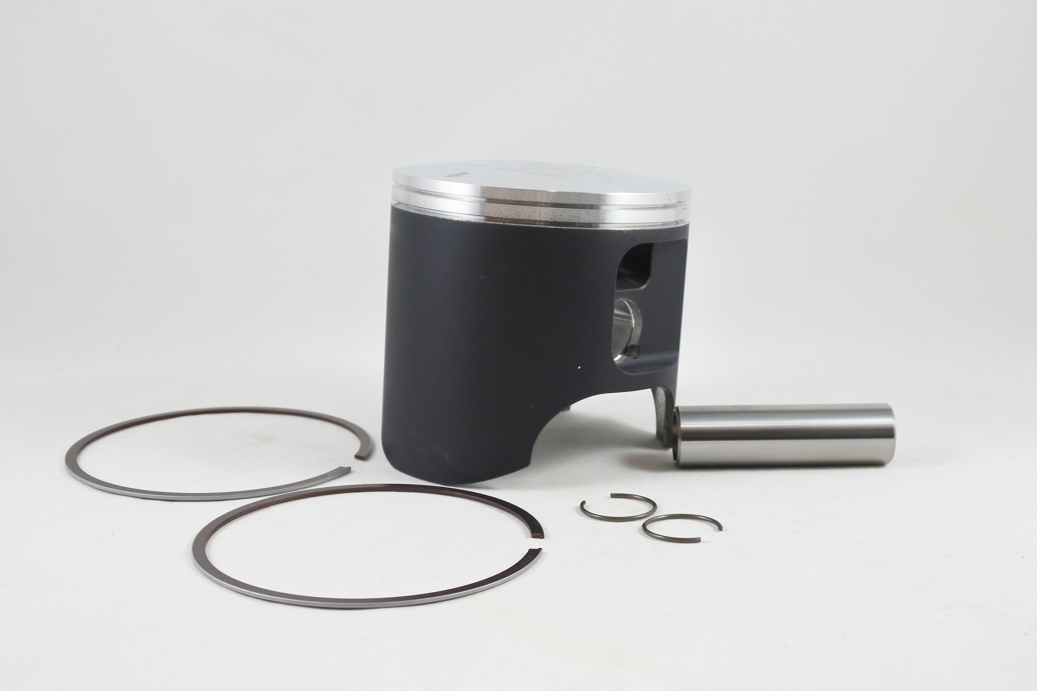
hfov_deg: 49.6
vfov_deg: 34.2
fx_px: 1123
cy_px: 346
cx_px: 518
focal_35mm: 39
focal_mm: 14.7
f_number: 4.2
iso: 500
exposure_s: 1/125
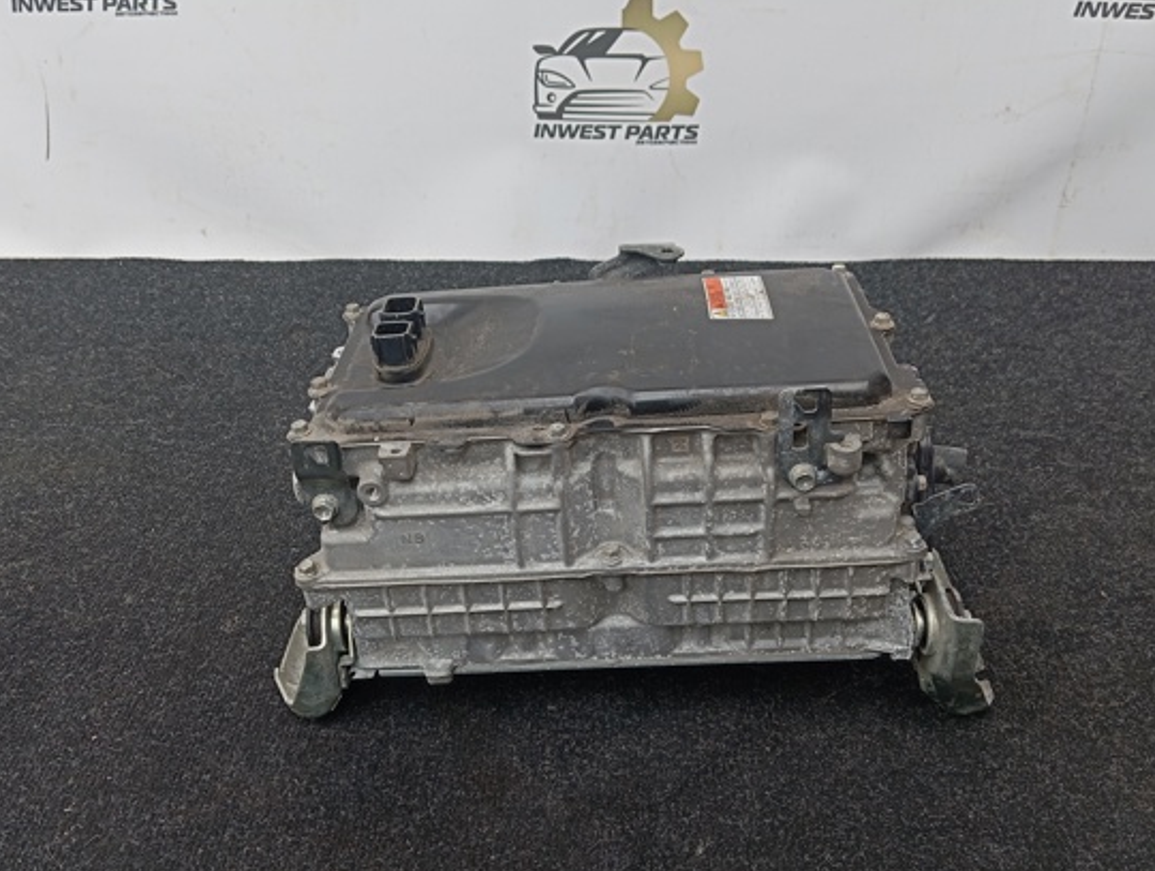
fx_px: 1103
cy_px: 501
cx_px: 574
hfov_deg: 55.3
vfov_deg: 43.0
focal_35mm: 33
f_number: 1.8
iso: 55
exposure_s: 1/292
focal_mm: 4.22
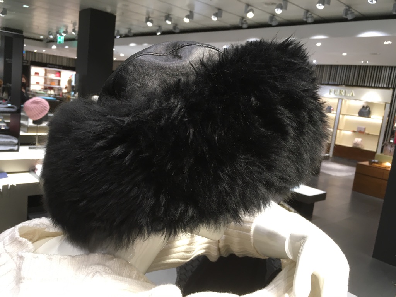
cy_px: 148
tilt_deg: -9.4
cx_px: 198
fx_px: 332
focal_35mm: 29
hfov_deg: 61.7
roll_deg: -8.3
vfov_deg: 48.2
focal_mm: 4.15
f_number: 2.2
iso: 50
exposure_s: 1/33
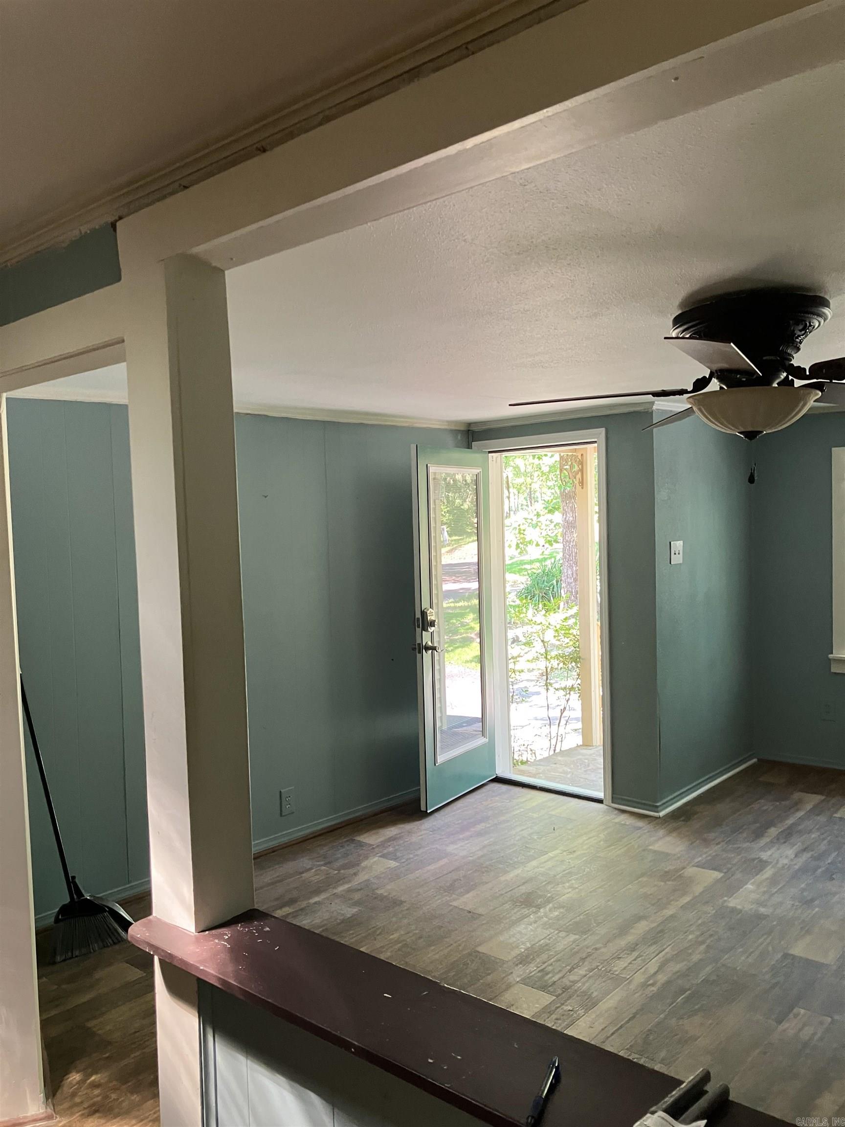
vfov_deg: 63.4
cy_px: 564
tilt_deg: -0.5
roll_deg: +1.8
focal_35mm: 28
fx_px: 911
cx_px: 422
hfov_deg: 49.7
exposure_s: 1/60
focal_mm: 3.99
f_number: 1.8
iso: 160
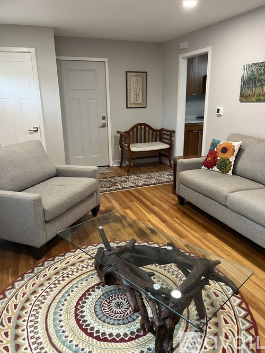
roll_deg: +2.1
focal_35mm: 26
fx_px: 265
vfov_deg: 67.3
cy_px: 176
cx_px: 132
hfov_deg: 53.0
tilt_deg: -17.1
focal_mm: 5.1
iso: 200
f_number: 1.6
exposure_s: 1/60
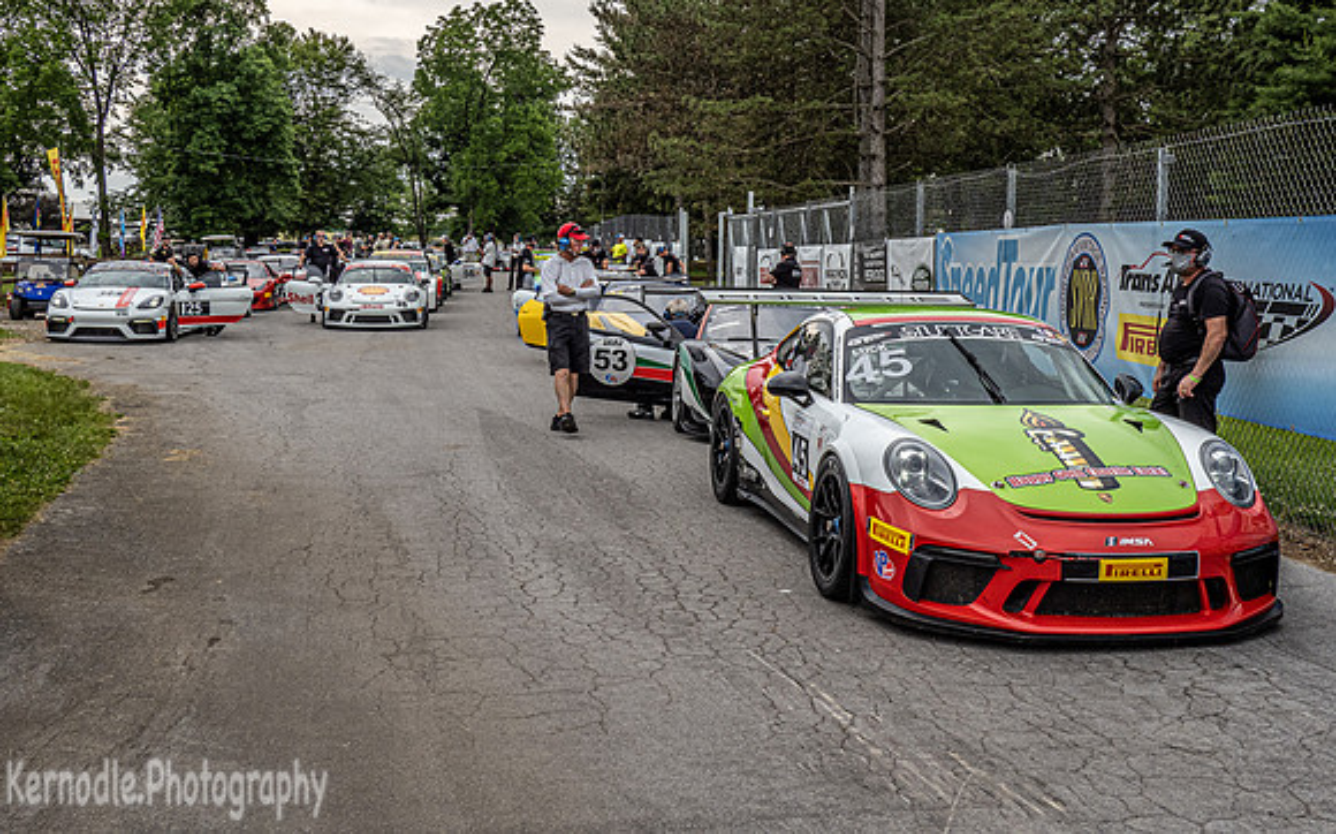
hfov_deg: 49.0
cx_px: 631
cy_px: 306
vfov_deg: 31.6
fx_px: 1466
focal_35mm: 40
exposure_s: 1/200
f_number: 9
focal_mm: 18
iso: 320
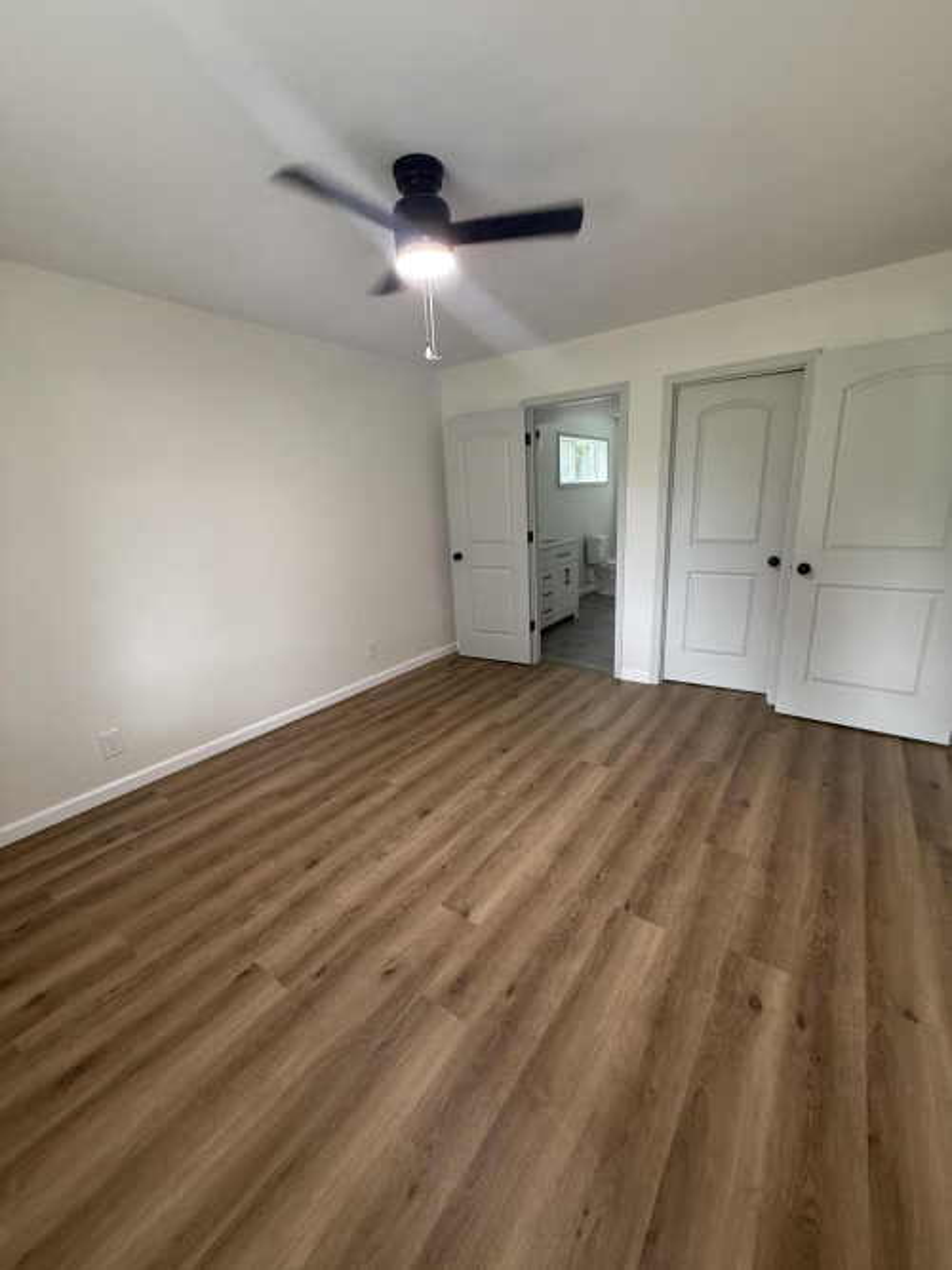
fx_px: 514
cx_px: 476
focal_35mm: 14
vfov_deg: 102.1
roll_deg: +2.4
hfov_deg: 85.7
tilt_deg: -14.6
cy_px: 635
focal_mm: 2.22
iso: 320
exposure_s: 1/99
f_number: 2.2
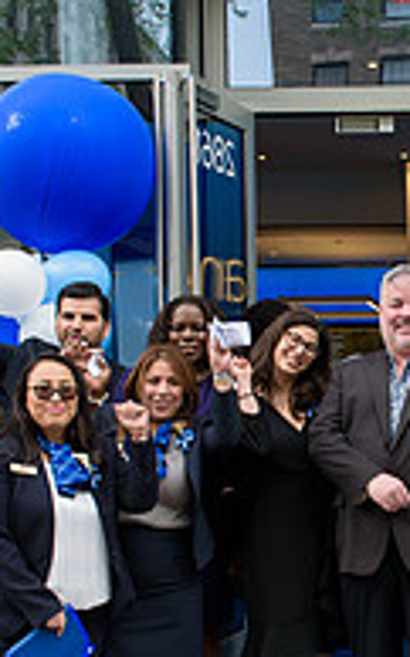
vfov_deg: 28.2
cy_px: 398
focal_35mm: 73
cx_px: 447
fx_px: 1307
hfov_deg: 17.3
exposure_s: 1/250
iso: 200
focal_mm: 24
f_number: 5
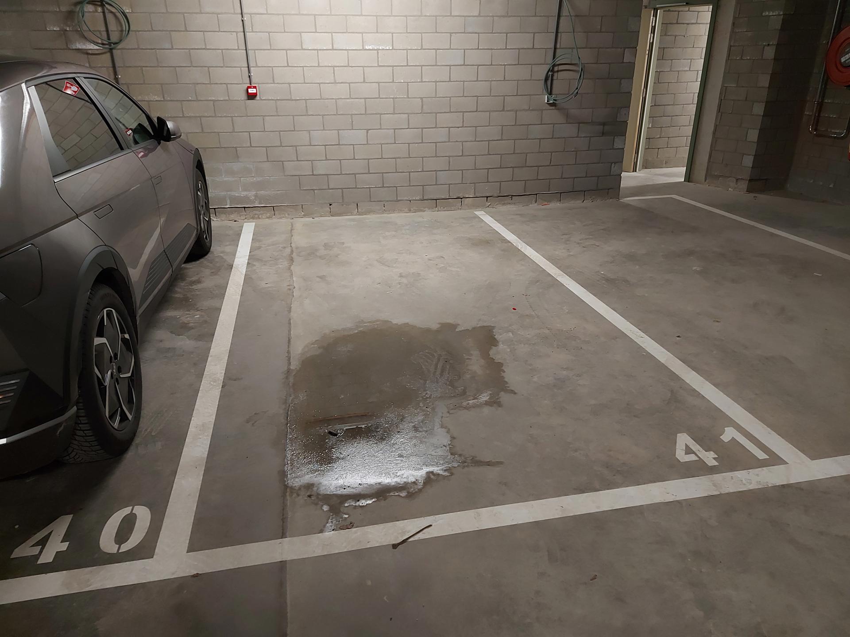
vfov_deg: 56.8
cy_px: 318
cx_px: 425
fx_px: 589
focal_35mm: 24
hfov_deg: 71.6
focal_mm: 5.23
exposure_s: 1/25
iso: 320
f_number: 1.8
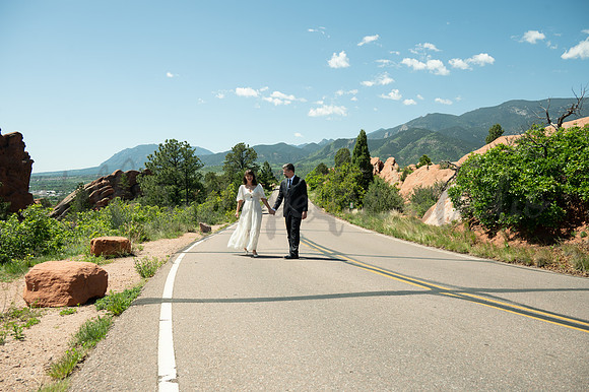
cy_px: 196
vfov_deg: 50.4
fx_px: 417
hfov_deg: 70.5
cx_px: 294
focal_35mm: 26
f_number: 6.3
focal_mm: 25.5
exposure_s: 1/640
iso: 80
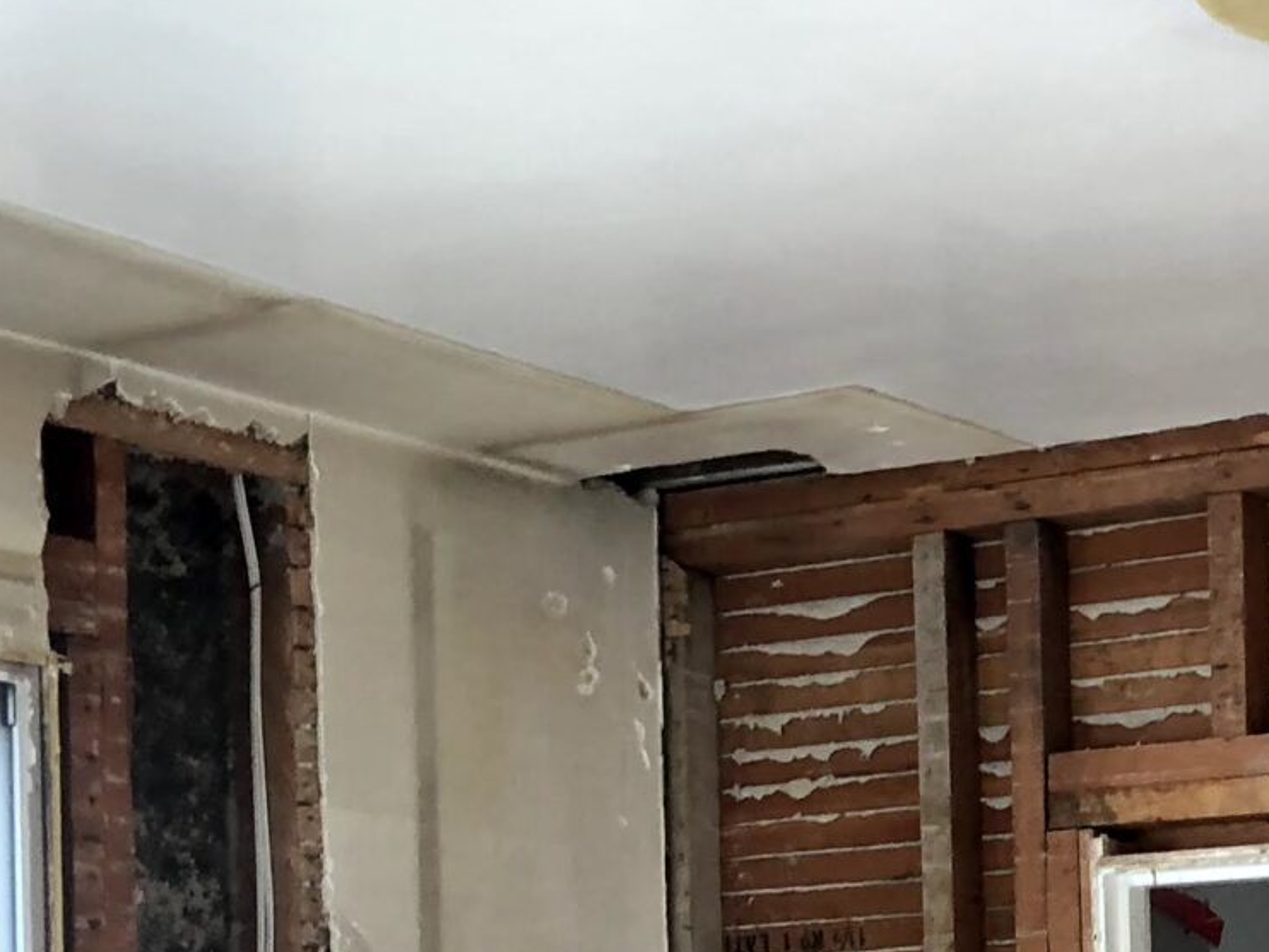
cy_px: 1246
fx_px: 3667
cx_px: 1125
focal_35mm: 100
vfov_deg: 14.2
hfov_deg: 19.3
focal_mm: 3.99
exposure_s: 1/30
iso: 40
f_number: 1.8
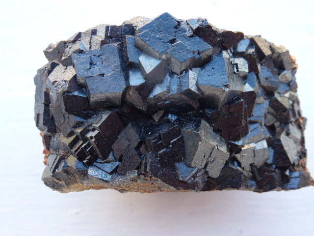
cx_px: 157
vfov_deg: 39.7
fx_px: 327
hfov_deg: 51.4
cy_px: 118
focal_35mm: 36
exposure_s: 1/60
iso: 125
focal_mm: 6.4
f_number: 3.7
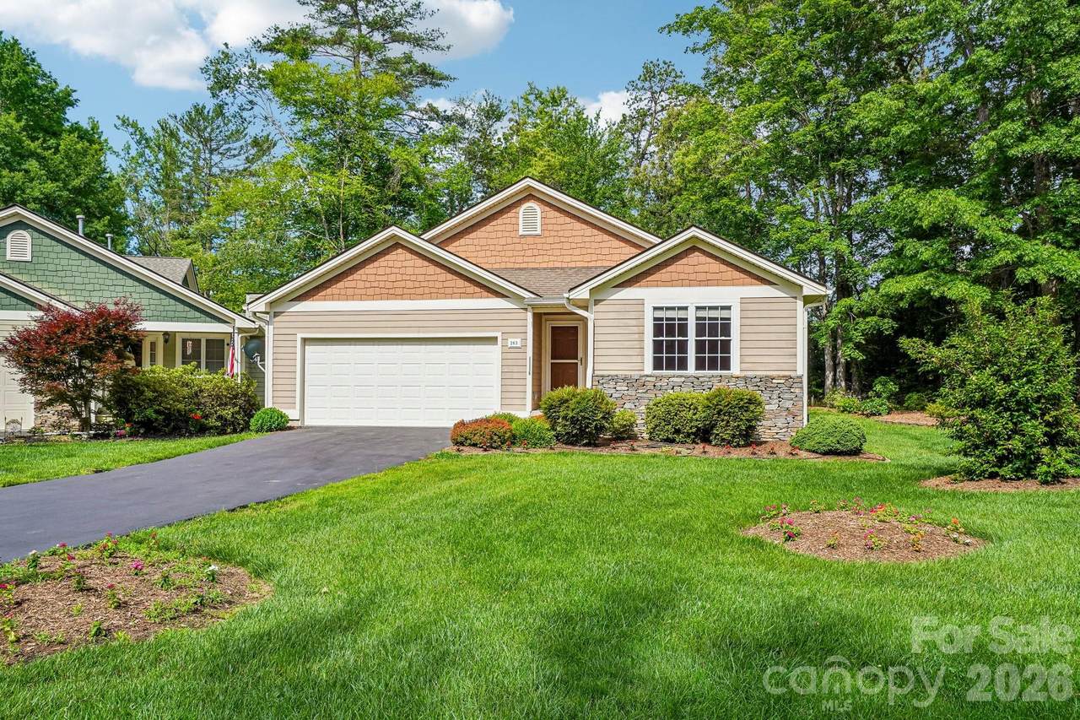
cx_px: 540
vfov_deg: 47.9
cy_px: 360
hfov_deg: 67.4
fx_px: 810
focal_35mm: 27
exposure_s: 1/200
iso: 100
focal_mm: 18
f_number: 8
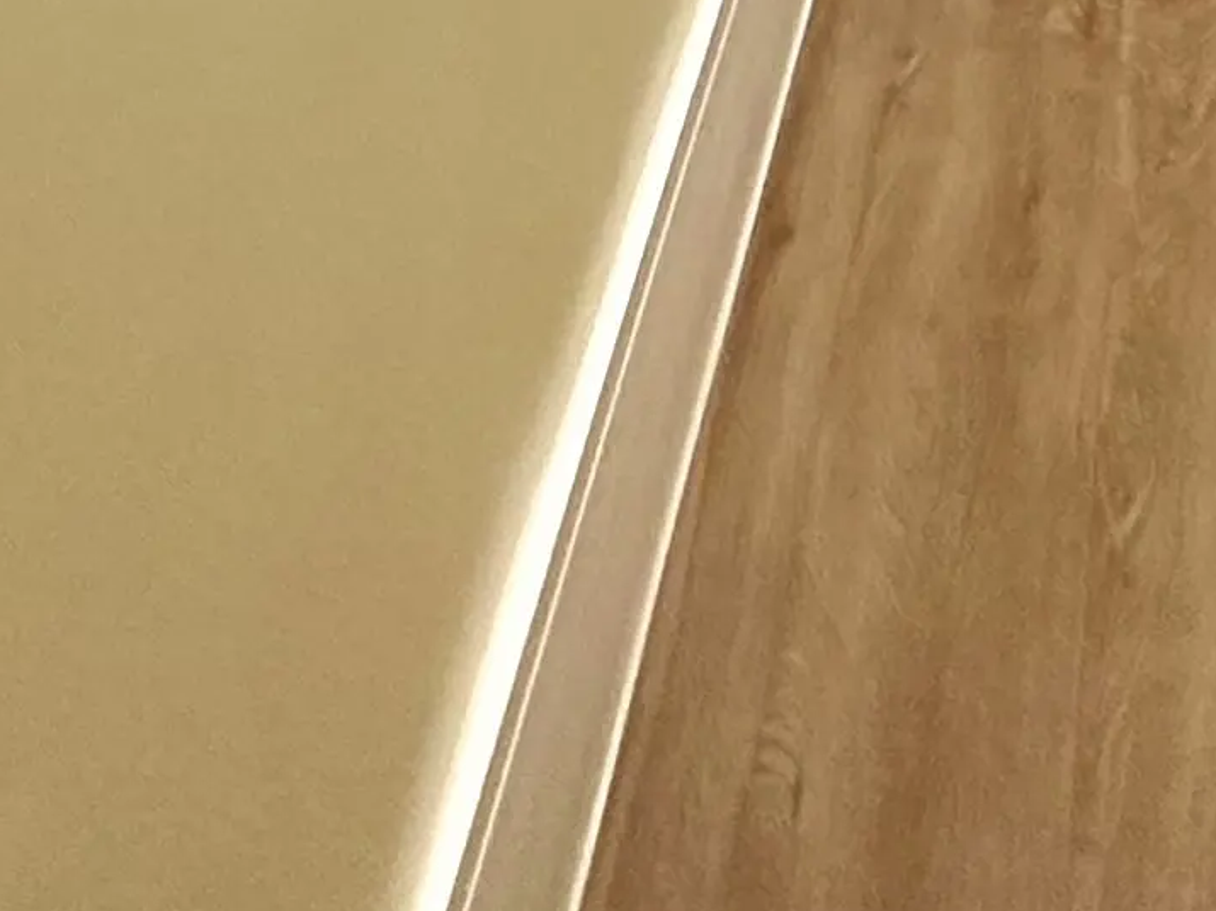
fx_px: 2775
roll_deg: +0.1
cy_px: -1445
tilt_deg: -3.6
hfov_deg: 23.6
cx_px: 1228
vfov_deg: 12.8
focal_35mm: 79
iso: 160
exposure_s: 1/60
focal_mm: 2.22
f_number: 2.2
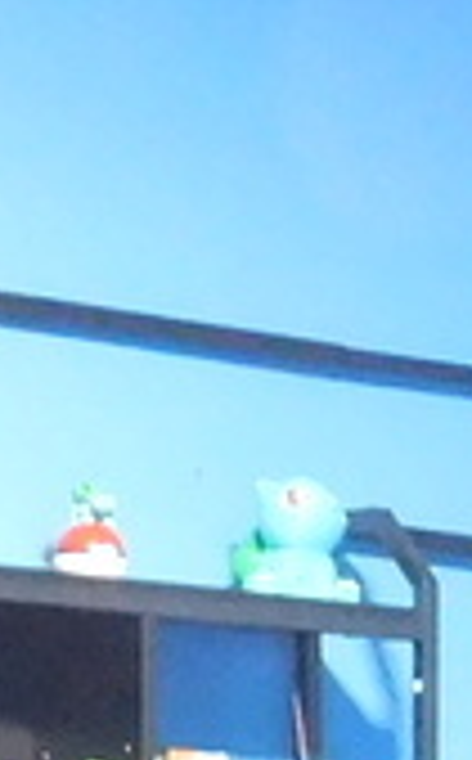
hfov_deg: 6.1
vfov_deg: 9.7
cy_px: 1277
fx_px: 4299
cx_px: 895
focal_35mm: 208
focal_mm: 4
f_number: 3
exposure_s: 1/8
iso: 800
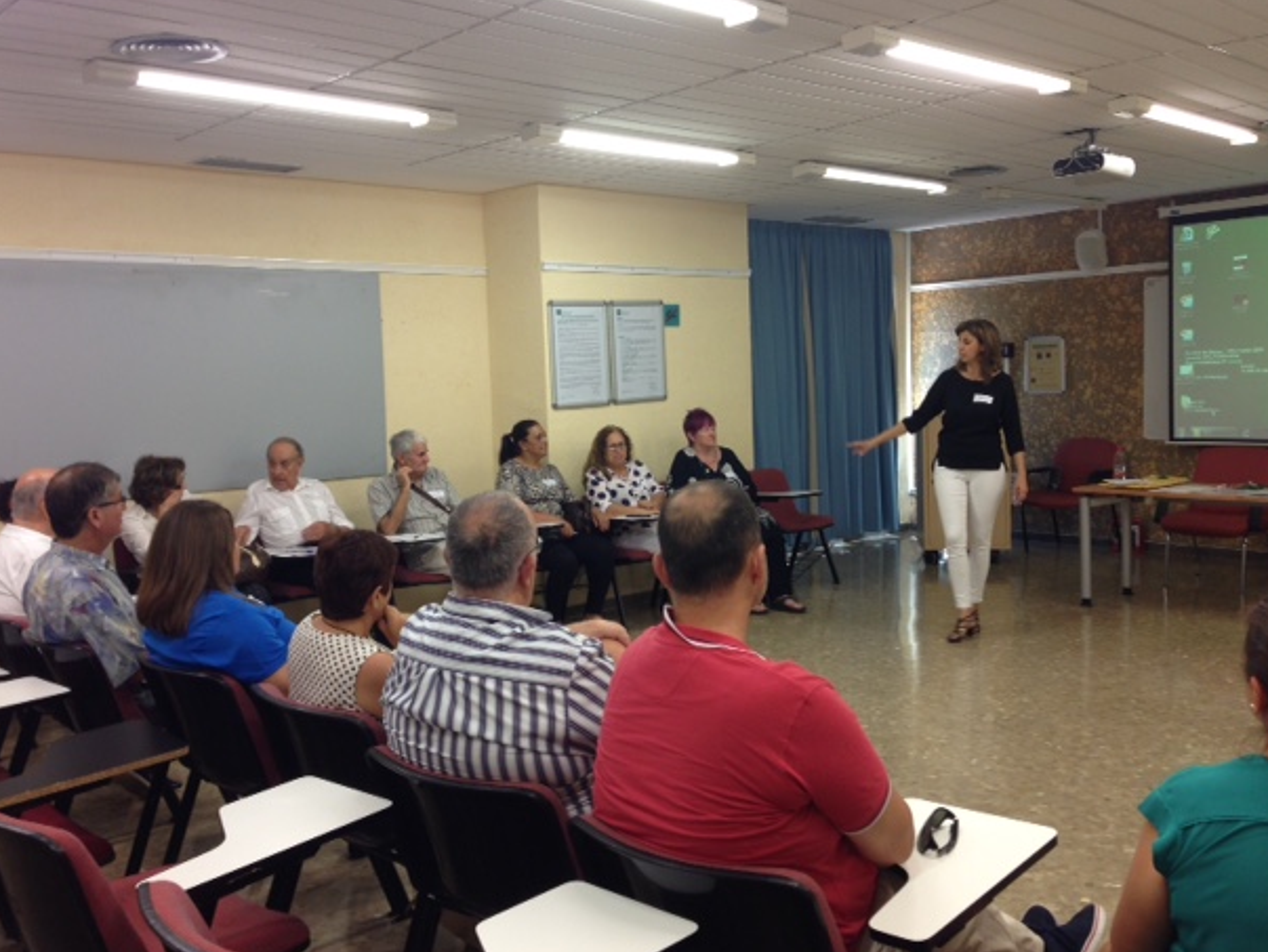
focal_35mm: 35
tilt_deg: -2.9
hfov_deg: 52.6
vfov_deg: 40.7
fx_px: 1283
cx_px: 627
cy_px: 456
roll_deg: +2.6
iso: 50
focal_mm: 4.12
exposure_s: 1/20
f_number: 2.4
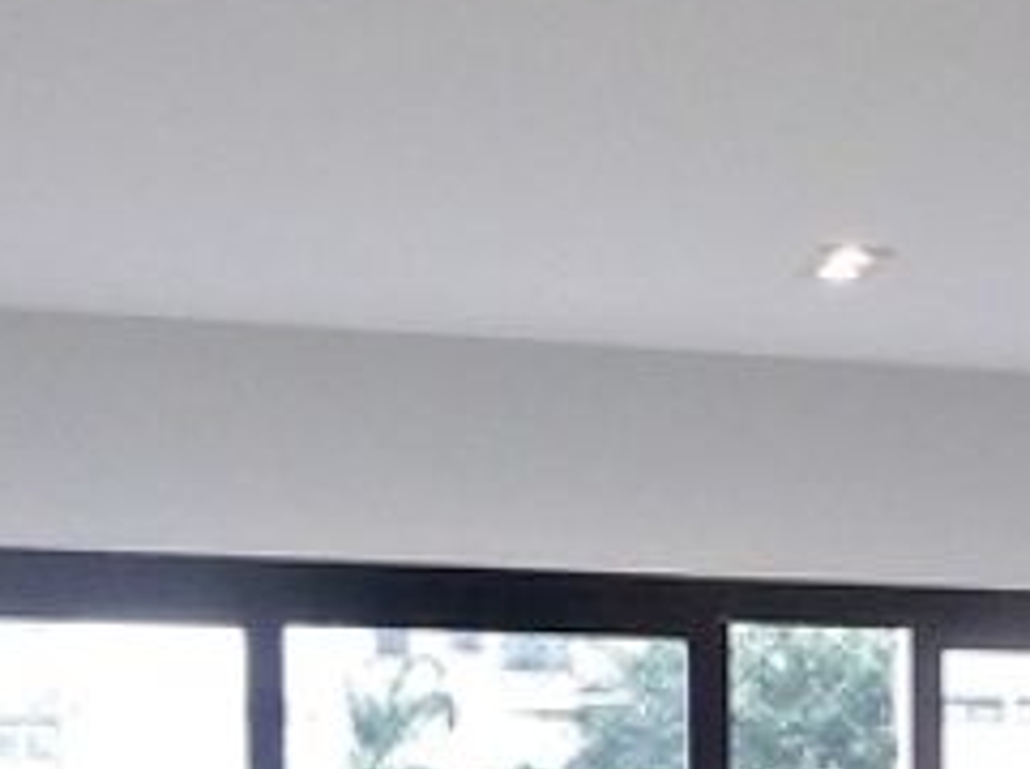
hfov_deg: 13.7
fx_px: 3952
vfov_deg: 10.6
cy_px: 1235
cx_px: 1663
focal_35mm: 133
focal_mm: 4.1
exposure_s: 1/30
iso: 100
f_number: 3.3
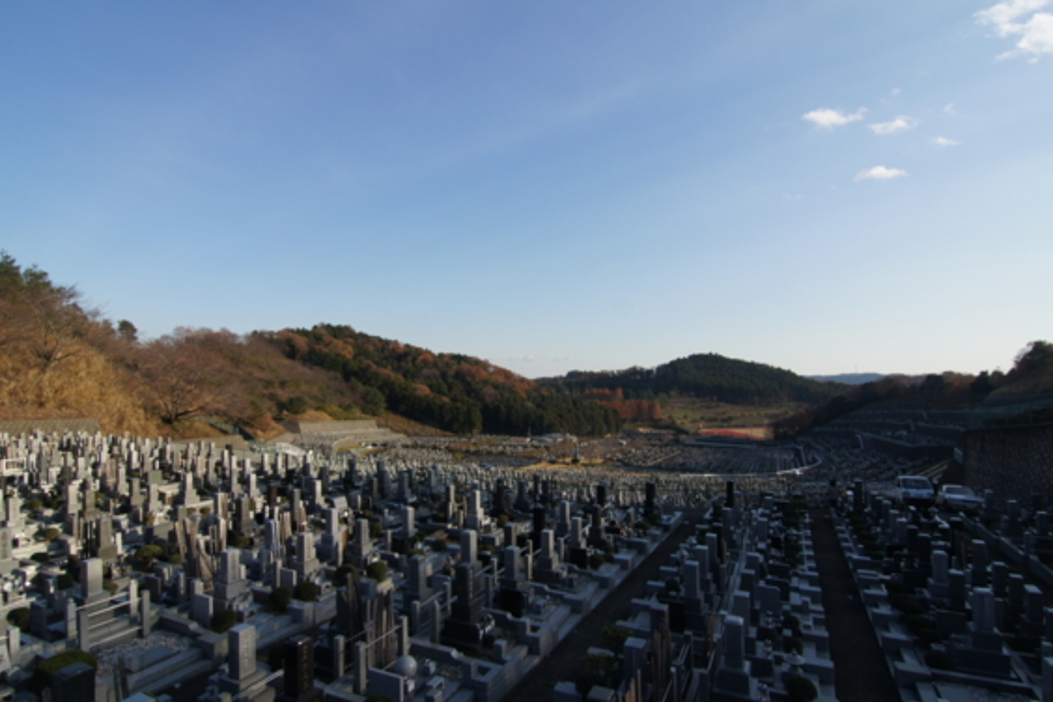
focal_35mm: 18
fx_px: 513
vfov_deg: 68.7
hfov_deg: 91.5
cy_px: 371
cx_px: 521
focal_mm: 11
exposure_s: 1/200
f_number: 11
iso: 200
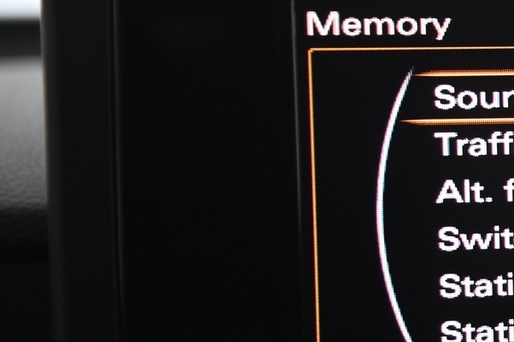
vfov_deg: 7.2
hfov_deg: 10.6
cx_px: 671
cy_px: 263
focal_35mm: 189
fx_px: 2697
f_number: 4
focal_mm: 70
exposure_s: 1/20
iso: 1000
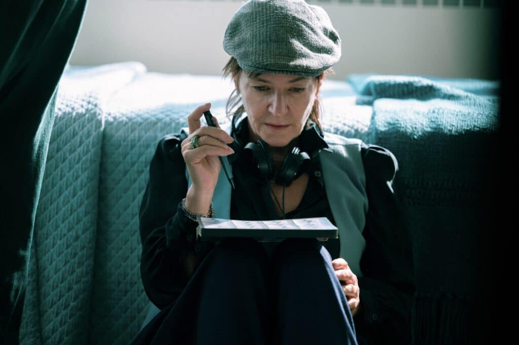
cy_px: 172
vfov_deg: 10.2
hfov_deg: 15.2
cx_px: 260
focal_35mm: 135
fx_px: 1946
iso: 400
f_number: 2.8
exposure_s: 1/160
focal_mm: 135
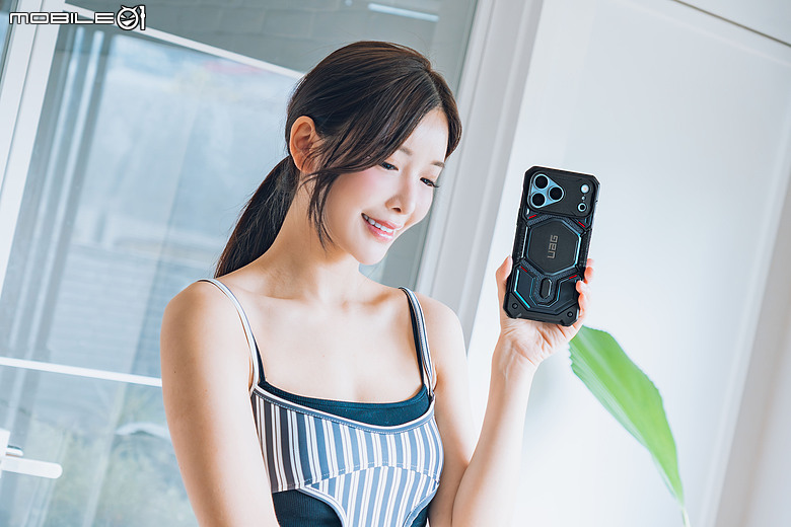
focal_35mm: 75
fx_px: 1648
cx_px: 396
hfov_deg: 27.0
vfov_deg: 18.2
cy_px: 264
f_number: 4
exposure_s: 1/160
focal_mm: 50
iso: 400
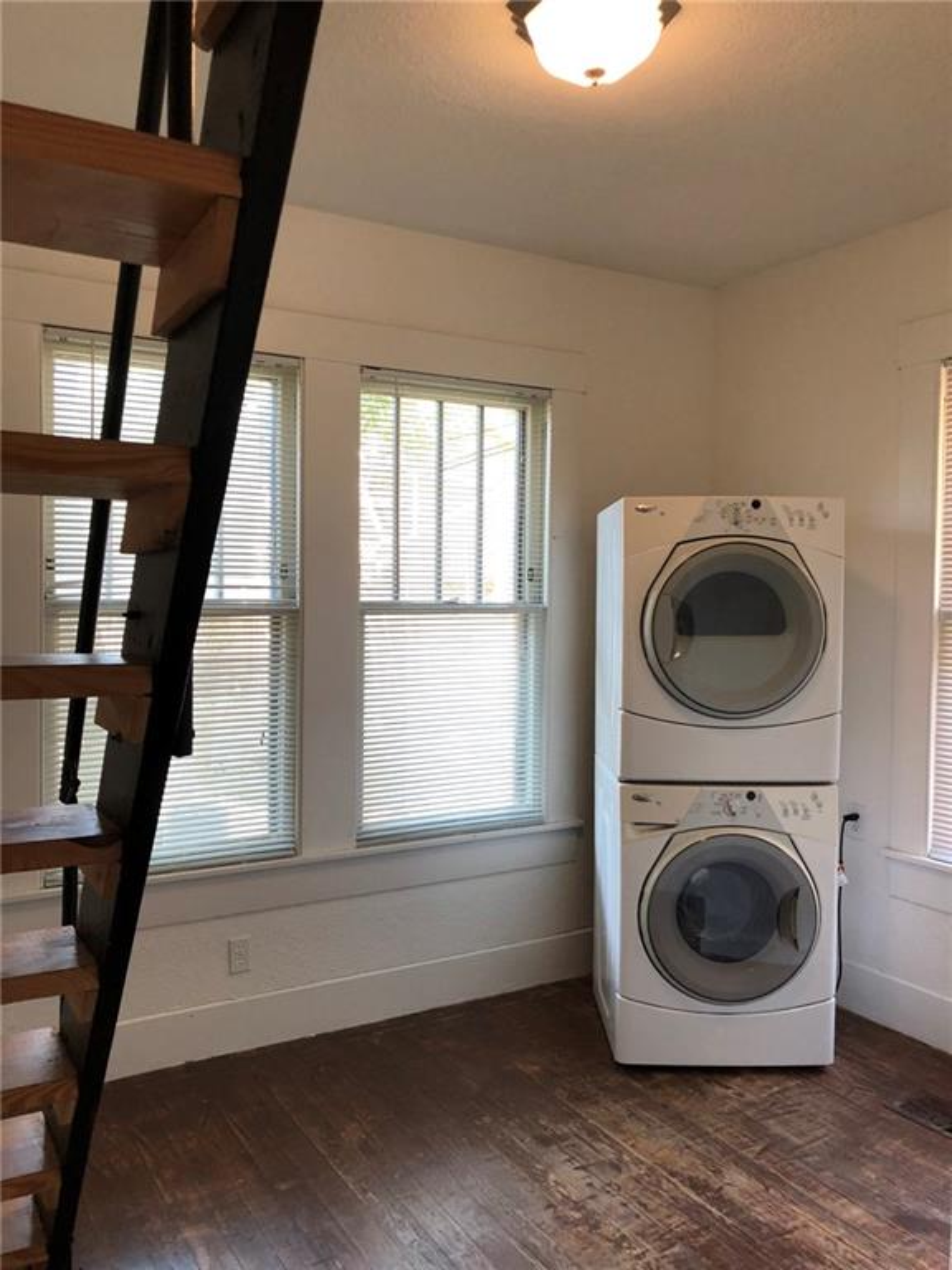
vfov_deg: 63.4
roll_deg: -0.8
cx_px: 476
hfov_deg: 49.7
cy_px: 635
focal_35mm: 28
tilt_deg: -1.6
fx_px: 1027
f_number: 1.8
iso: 32
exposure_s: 1/30
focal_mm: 4
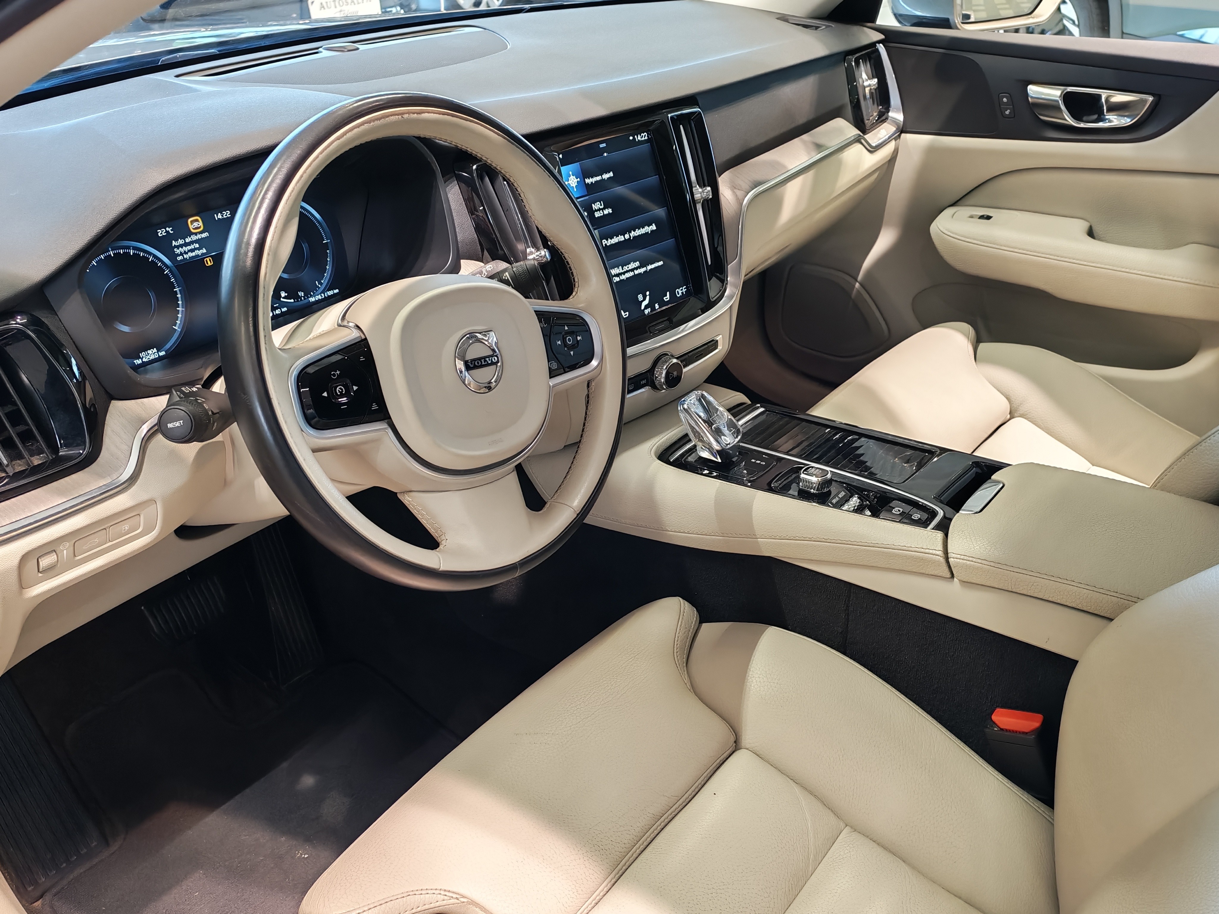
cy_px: 457
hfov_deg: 55.4
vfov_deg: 42.9
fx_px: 1162
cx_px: 610
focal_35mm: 33
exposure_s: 1/100
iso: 461
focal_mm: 6.12
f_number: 1.9
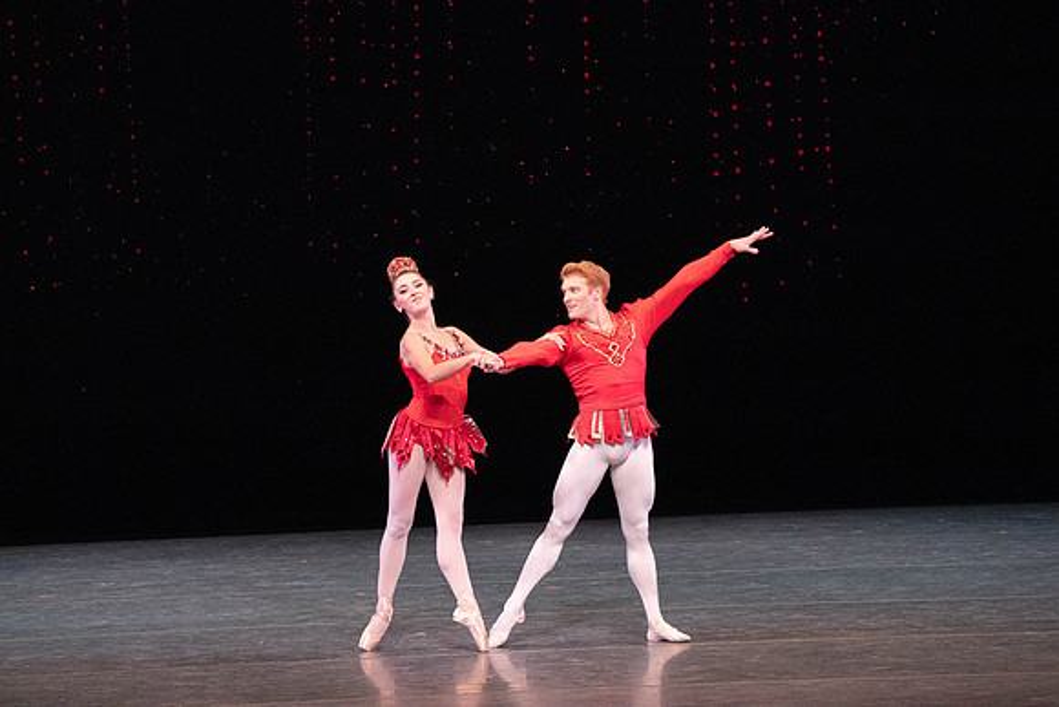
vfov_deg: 4.6
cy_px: 354
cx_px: 530
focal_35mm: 297
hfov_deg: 6.9
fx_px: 8738
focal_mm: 297
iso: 16000
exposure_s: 1/500
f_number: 10
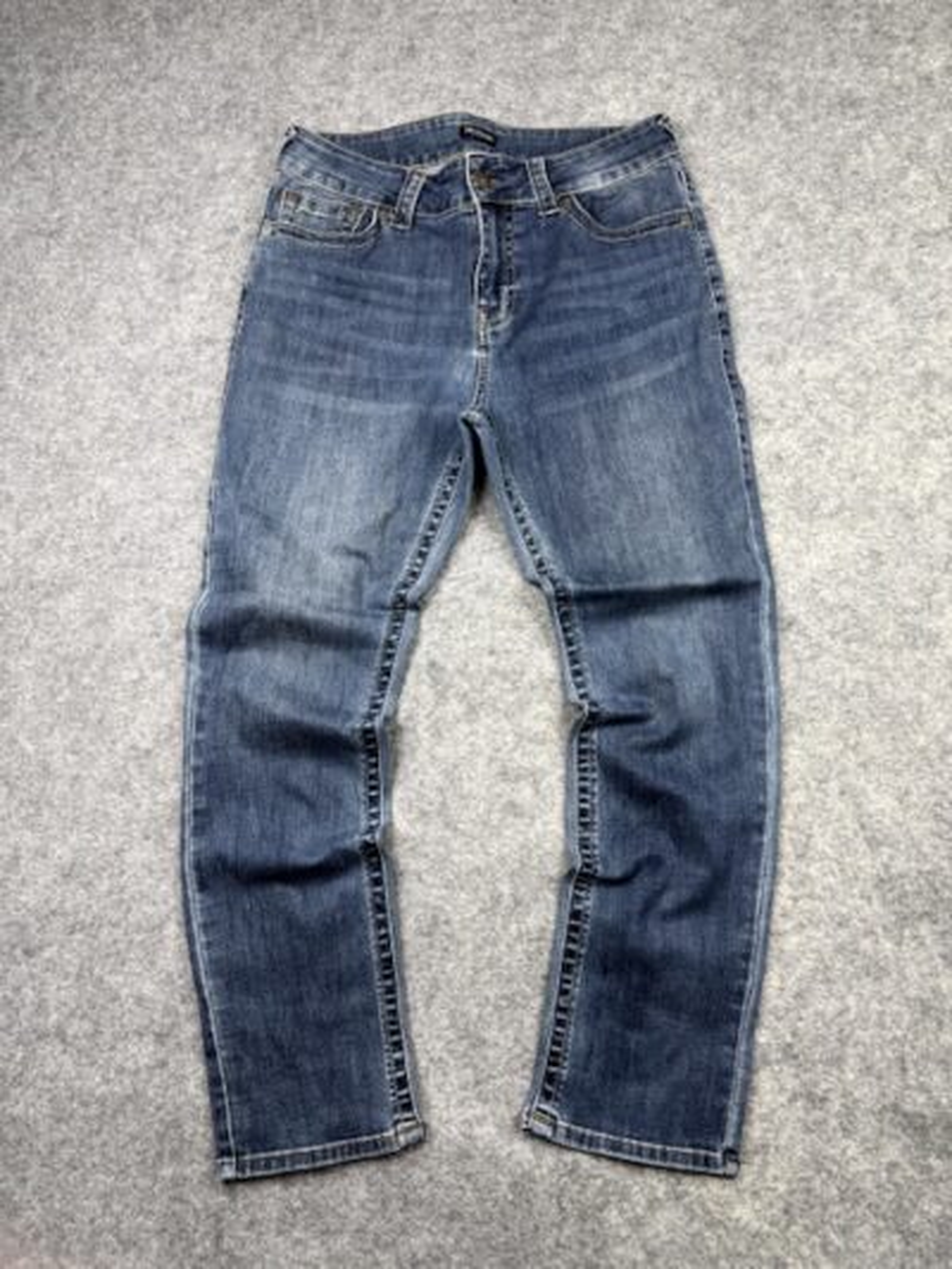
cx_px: 476
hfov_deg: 56.8
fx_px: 880
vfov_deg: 71.6
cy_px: 634
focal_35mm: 24
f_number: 1.78
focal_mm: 6.76
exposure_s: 1/100
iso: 80
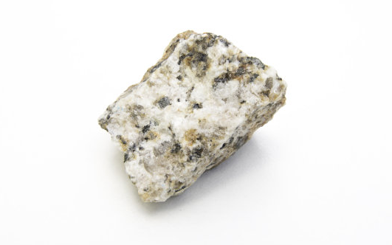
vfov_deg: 10.7
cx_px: 199
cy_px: 107
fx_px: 1314
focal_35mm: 123
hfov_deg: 17.0
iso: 125
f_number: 6.3
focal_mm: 70
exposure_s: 1/160
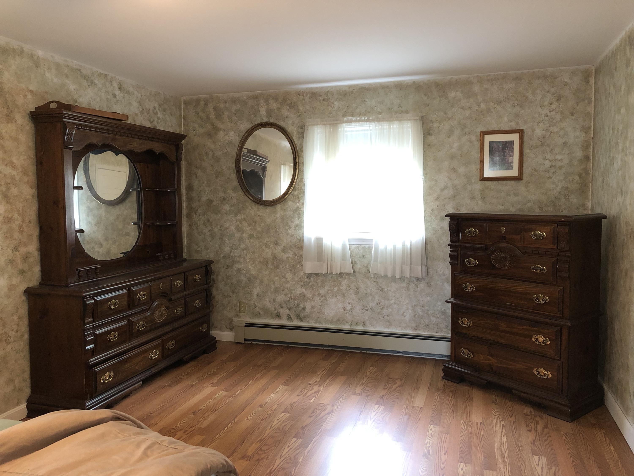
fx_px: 513
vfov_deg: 49.7
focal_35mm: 28
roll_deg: +0.9
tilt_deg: -4.0
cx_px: 317
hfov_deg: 63.4
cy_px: 238
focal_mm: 4
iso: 100
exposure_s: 1/9
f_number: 1.8
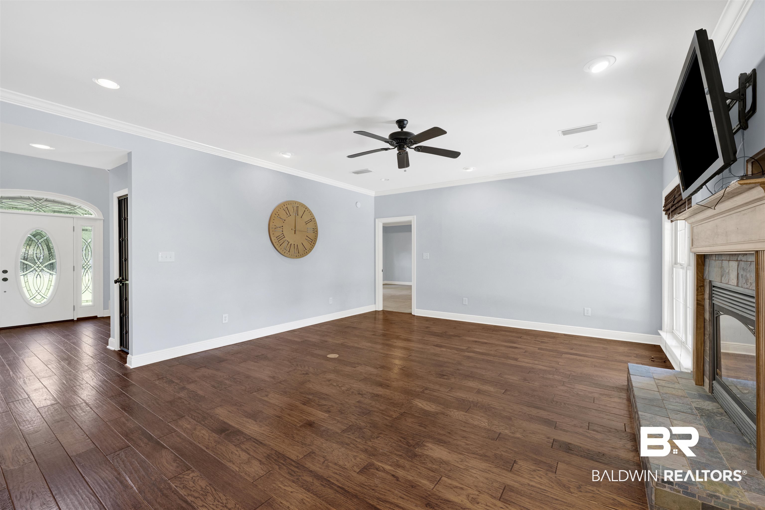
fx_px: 297
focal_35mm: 14
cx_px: 382
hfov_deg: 104.3
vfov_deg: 81.2
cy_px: 255
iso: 400
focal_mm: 14
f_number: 11
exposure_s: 1/10
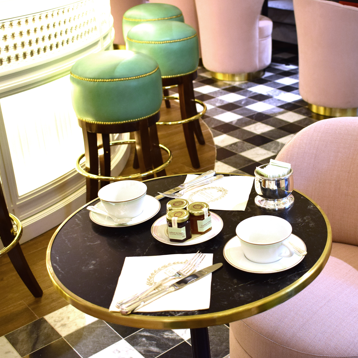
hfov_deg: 34.6
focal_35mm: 49
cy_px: 179
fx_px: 569
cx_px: 234
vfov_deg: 34.9
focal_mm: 25
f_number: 4.5
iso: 400
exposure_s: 1/80
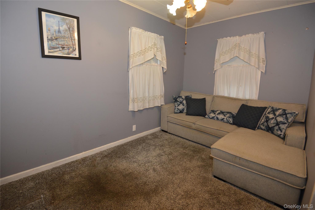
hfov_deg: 93.3
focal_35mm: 17
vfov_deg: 70.5
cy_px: 105
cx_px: 158
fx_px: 149
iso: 800
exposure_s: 1/60
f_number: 4
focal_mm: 17
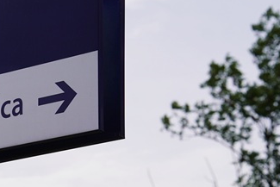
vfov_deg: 7.8
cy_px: 103
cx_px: -77
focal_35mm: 177
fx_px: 1377
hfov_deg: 11.3
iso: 100
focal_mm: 64
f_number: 5
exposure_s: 1/1600
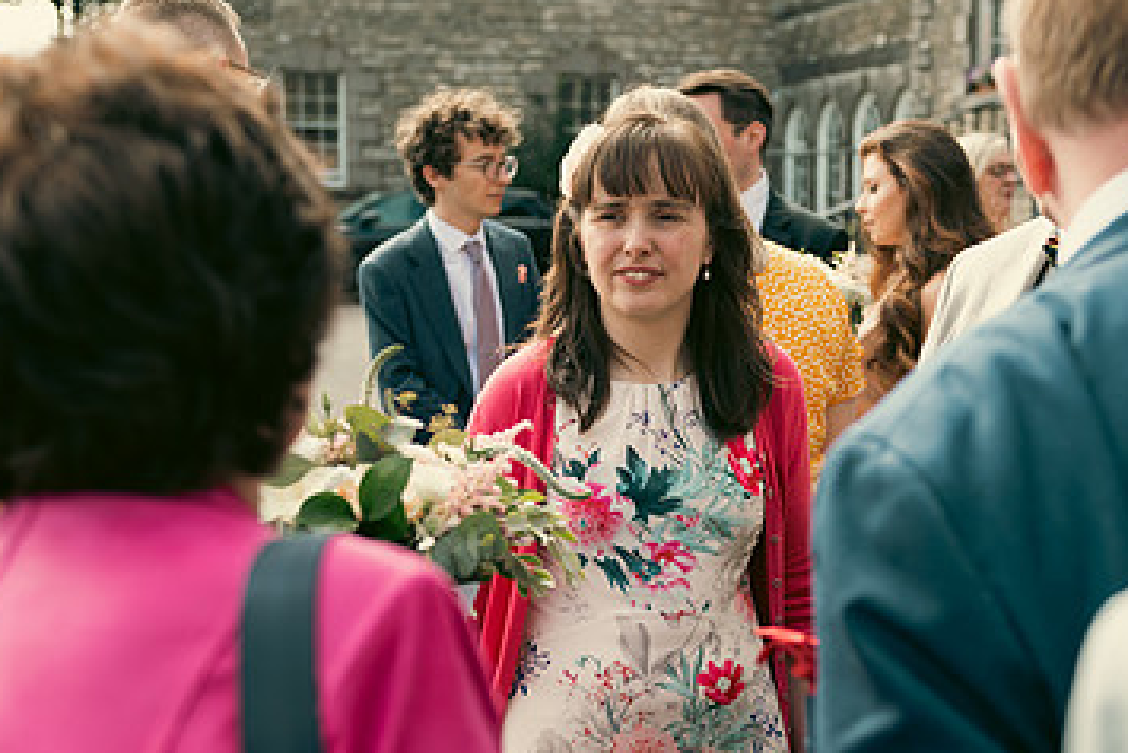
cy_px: 450
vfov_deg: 21.9
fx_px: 1943
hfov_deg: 32.3
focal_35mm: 62
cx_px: 670
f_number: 3.5
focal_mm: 38
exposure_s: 1/640
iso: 125
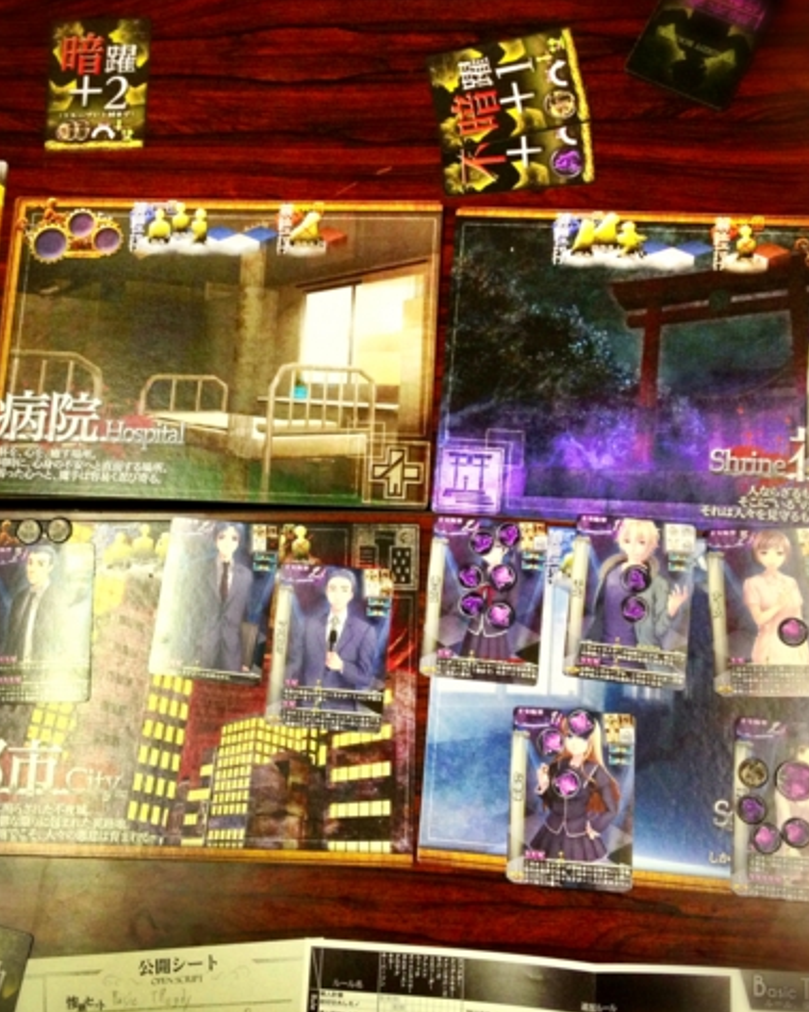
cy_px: 505
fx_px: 1377
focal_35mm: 46
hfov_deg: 32.7
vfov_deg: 40.3
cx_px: 368
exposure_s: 1/20
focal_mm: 4.28
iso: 125
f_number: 2.4
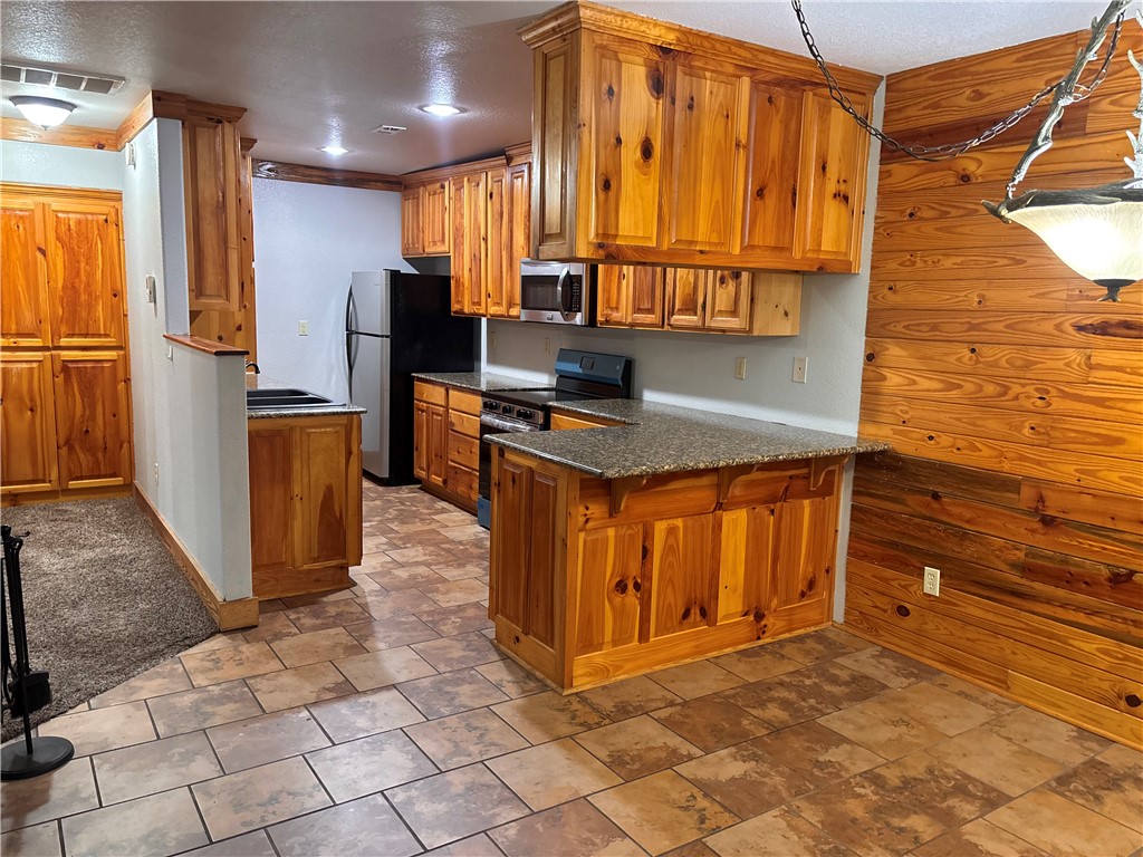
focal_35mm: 26
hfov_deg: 67.3
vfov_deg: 53.1
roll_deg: -0.9
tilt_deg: -9.8
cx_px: 572
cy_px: 428
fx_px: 859
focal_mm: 5.96
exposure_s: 1/60
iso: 400
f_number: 1.6
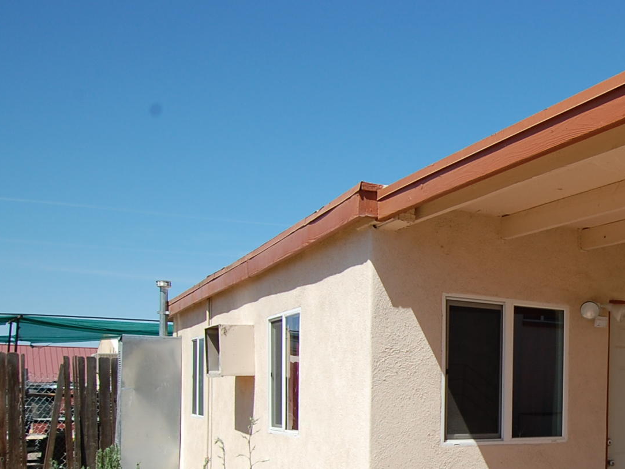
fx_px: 758
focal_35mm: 42
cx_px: 629
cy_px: 395
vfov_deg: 33.1
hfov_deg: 39.4
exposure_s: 1/320
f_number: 9
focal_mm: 14
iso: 200
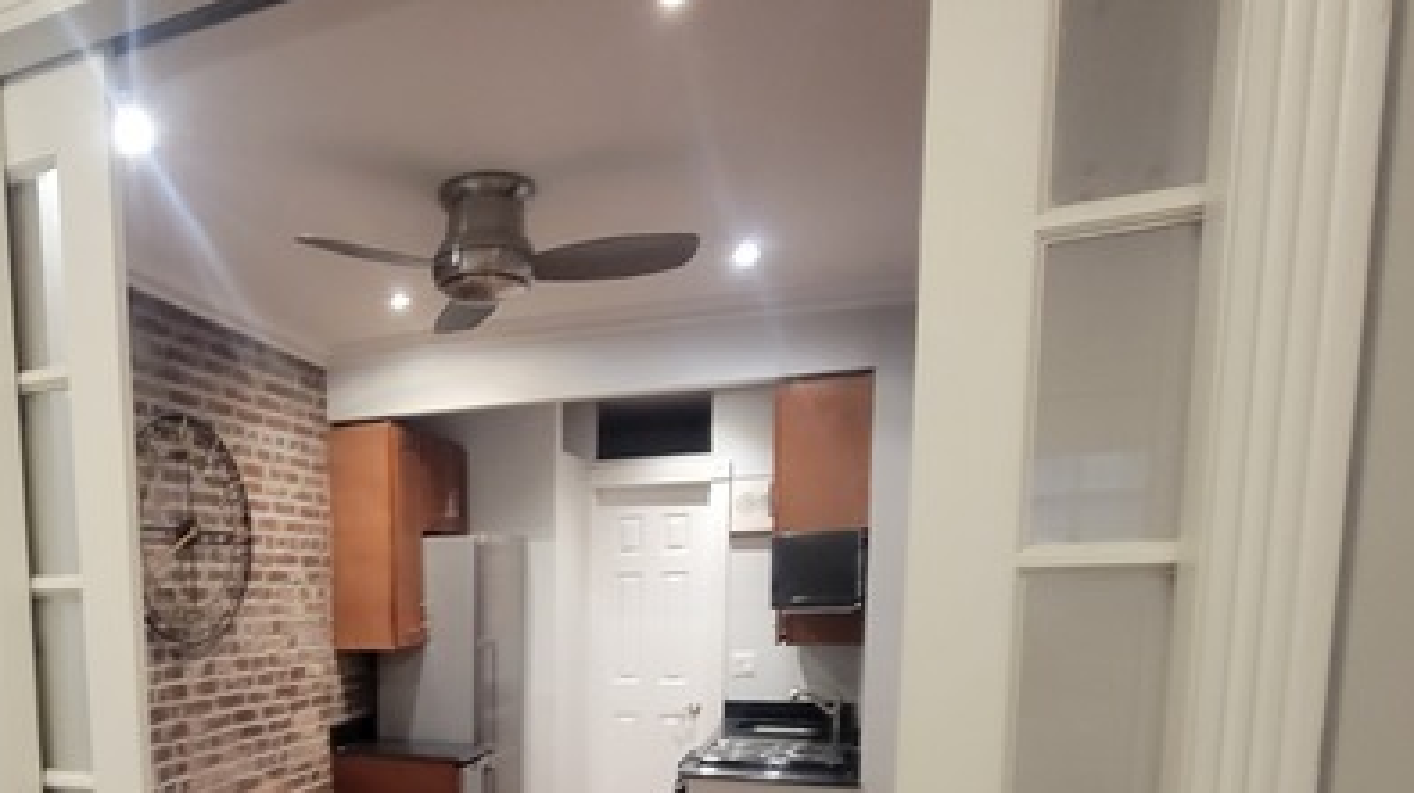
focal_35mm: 24
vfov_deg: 43.9
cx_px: 354
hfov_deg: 71.2
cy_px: 696
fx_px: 899
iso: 500
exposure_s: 1/30
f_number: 2.2
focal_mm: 2.2
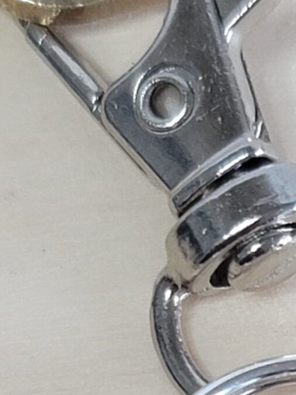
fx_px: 1084
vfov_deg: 18.2
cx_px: 300
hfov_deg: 15.3
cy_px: 605
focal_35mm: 95
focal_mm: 7
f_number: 1.8
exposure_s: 1/120
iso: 160
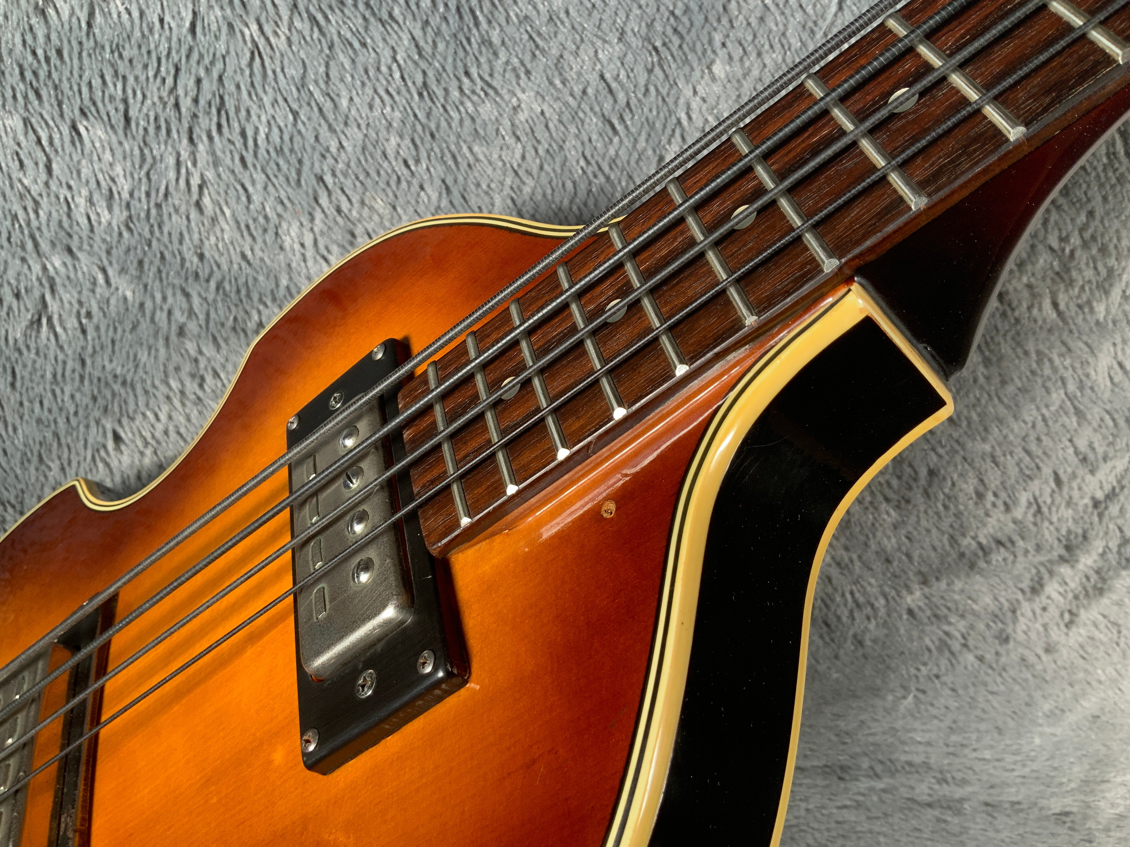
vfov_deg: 48.2
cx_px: 565
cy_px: 424
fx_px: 947
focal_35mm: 29
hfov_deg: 61.7
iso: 64
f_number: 1.8
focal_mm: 3
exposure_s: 1/78
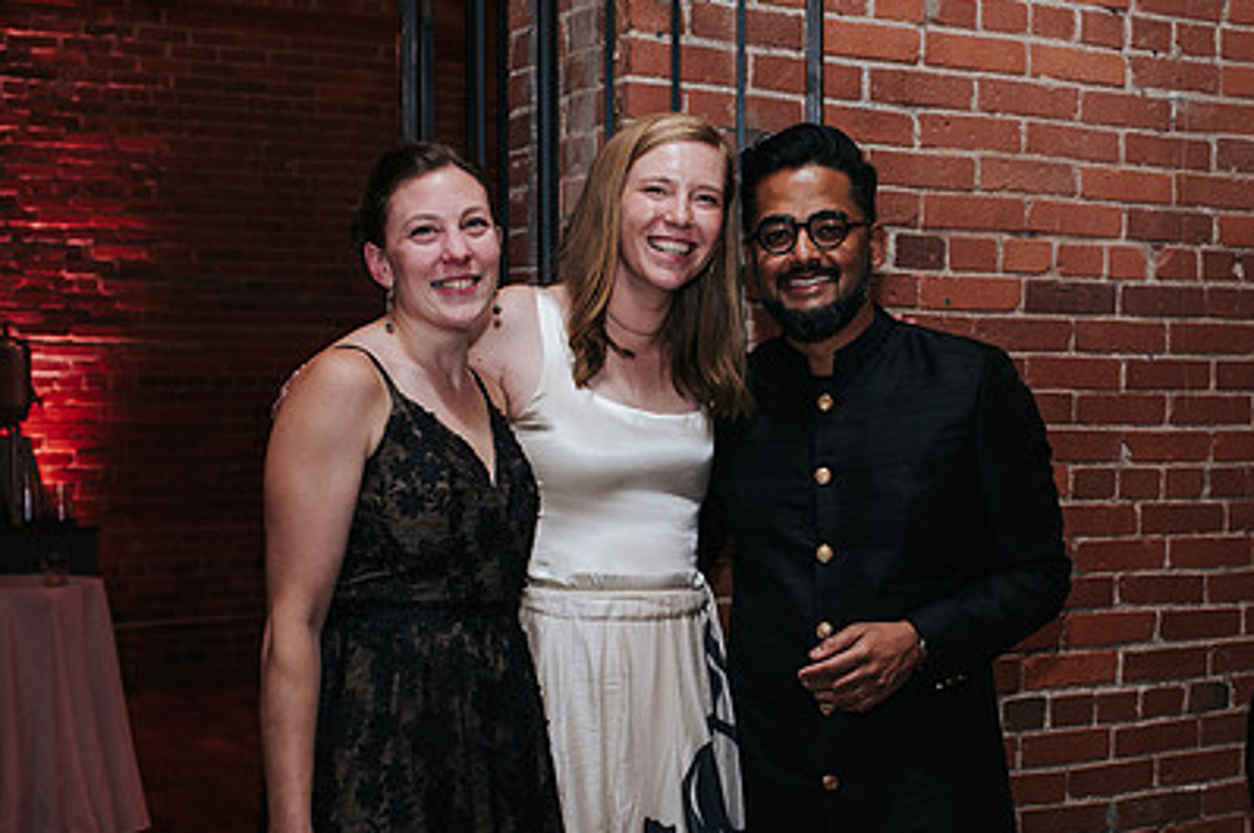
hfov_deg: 35.6
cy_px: 576
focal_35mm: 56
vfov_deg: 24.0
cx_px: 704
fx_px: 1948
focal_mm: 35
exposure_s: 1/200
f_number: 4
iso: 800
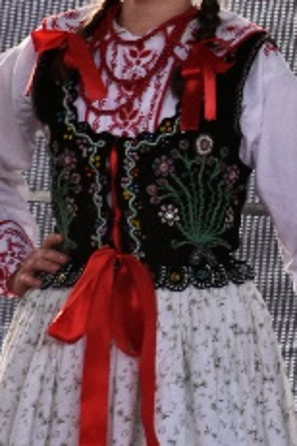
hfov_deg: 2.1
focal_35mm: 651
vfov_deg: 3.2
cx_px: 445
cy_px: 216
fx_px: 8052
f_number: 8
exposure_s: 1/250
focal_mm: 125
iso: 400
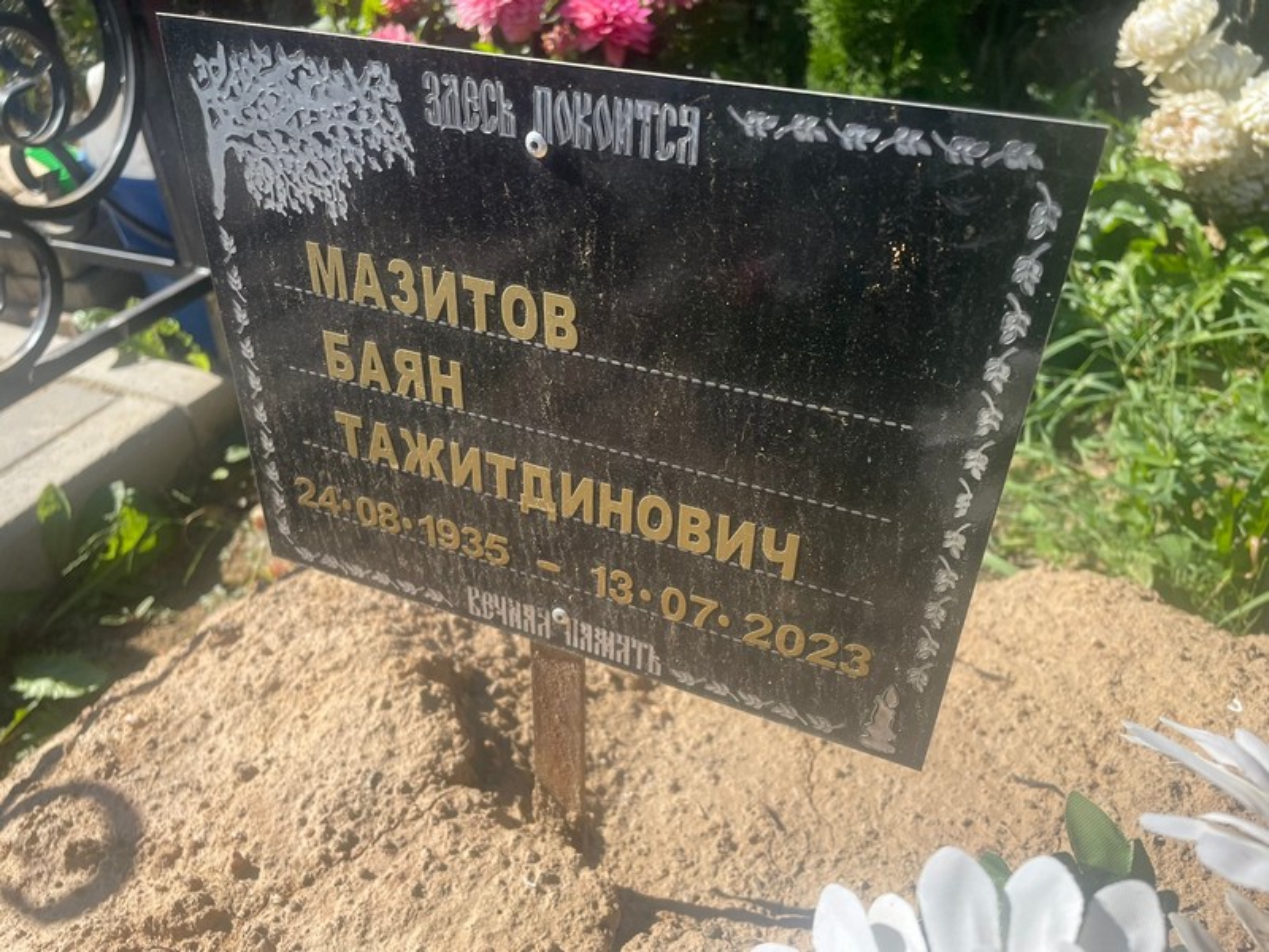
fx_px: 953
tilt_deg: -36.5
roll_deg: -2.7
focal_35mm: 26
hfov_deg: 67.3
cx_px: 634
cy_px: 476
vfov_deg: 53.1
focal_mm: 4.2
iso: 32
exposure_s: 1/2020
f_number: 1.6
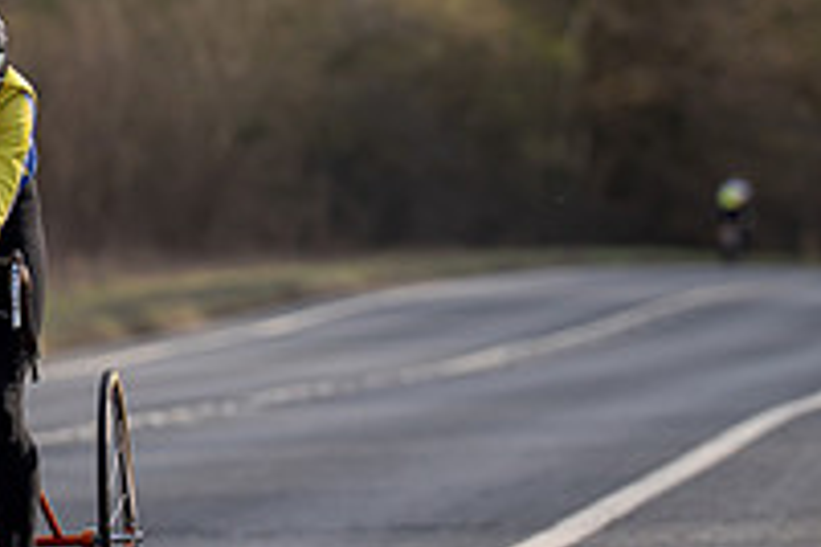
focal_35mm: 625
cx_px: 23
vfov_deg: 2.2
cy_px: 207
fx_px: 14252
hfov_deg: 3.3
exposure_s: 1/800
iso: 160
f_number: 4
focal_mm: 182
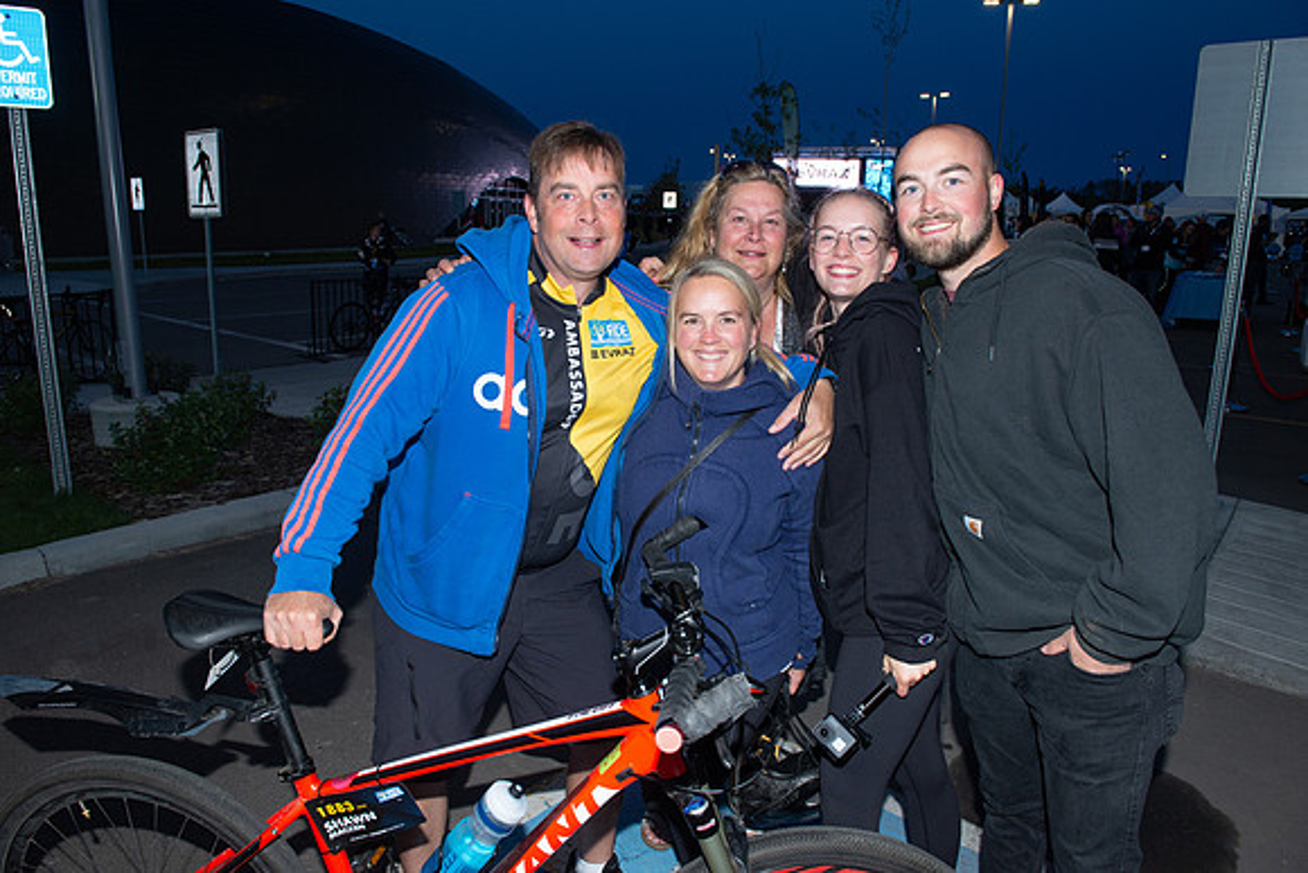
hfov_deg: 73.7
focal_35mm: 24
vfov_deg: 53.2
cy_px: 436
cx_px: 654
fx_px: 872
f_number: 8
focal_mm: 24
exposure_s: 1/80
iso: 640
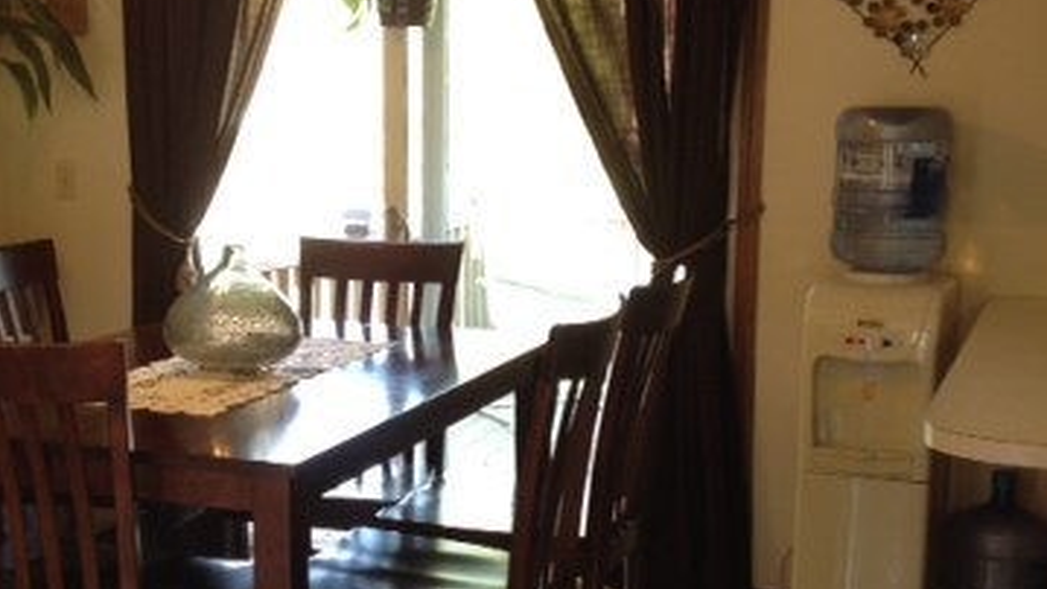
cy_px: 373
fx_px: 1888
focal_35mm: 68
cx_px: 370
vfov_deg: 17.7
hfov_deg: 30.8
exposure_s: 1/20
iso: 50
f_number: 2.4
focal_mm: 4.28
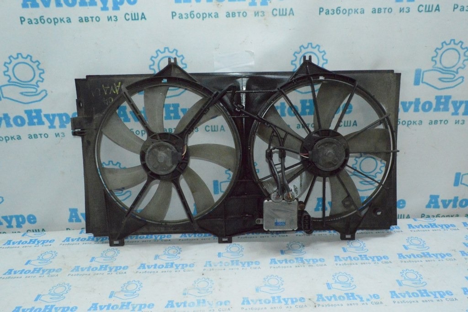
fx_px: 351
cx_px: 234
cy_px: 156
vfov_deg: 47.9
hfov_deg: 67.4
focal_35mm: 27
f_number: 16
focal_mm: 18
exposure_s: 1/200
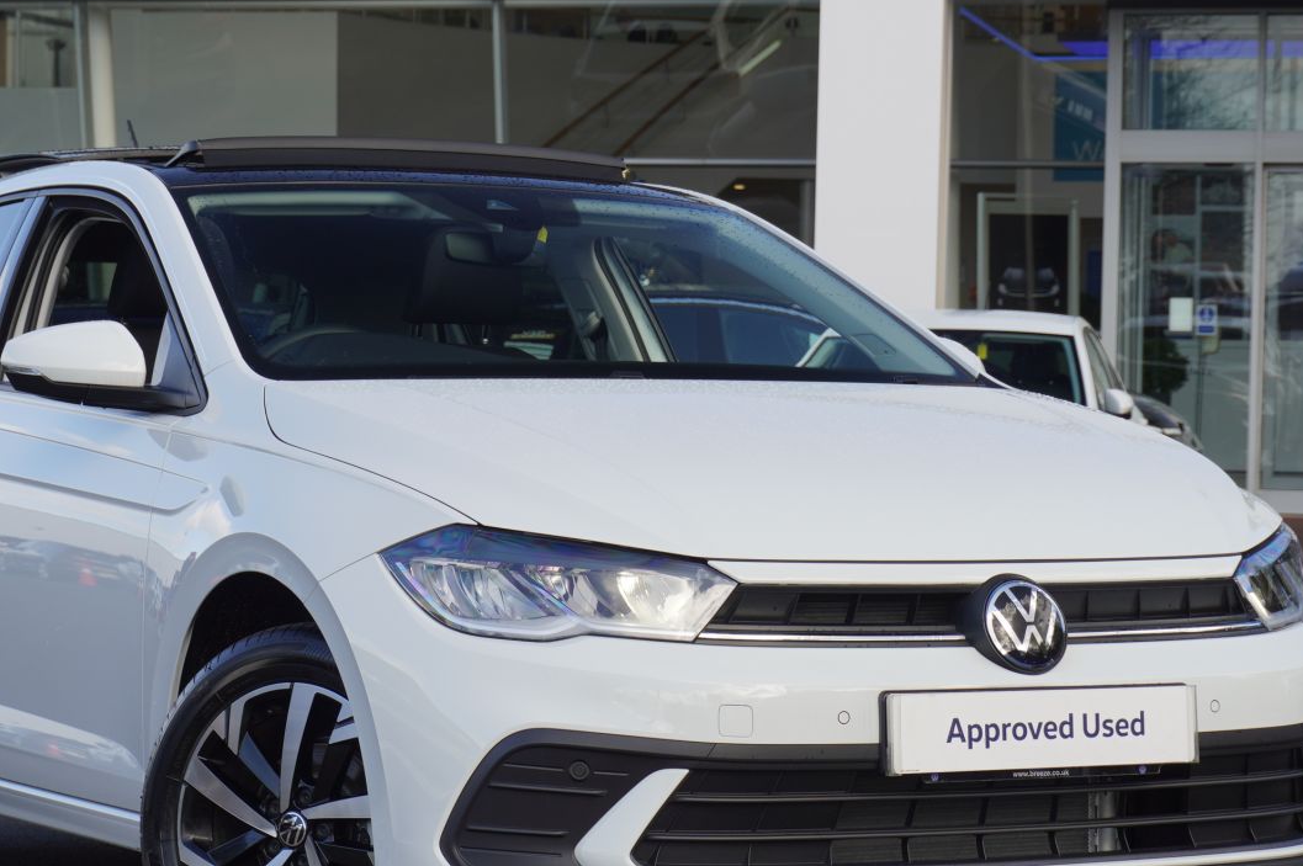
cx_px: 492
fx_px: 3861
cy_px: 498
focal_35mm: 107
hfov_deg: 19.1
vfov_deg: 12.8
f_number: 5.6
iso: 100
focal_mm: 47
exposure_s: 1/90
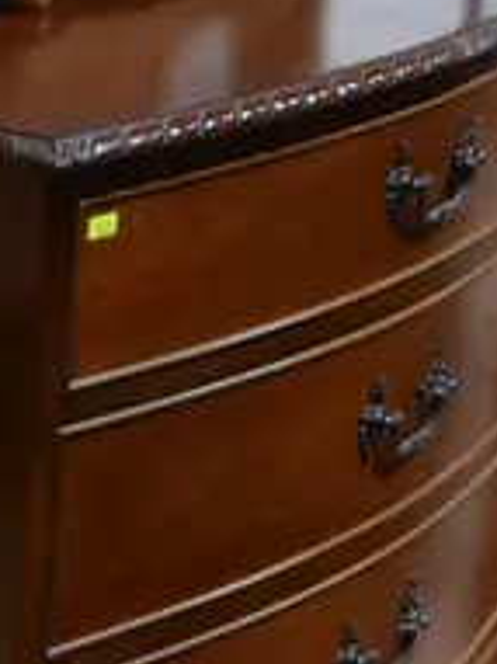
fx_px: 3086
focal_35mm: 161
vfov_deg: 12.3
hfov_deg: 8.4
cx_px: -697
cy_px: 473
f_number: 3.6
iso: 400
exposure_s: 1/60
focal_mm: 15
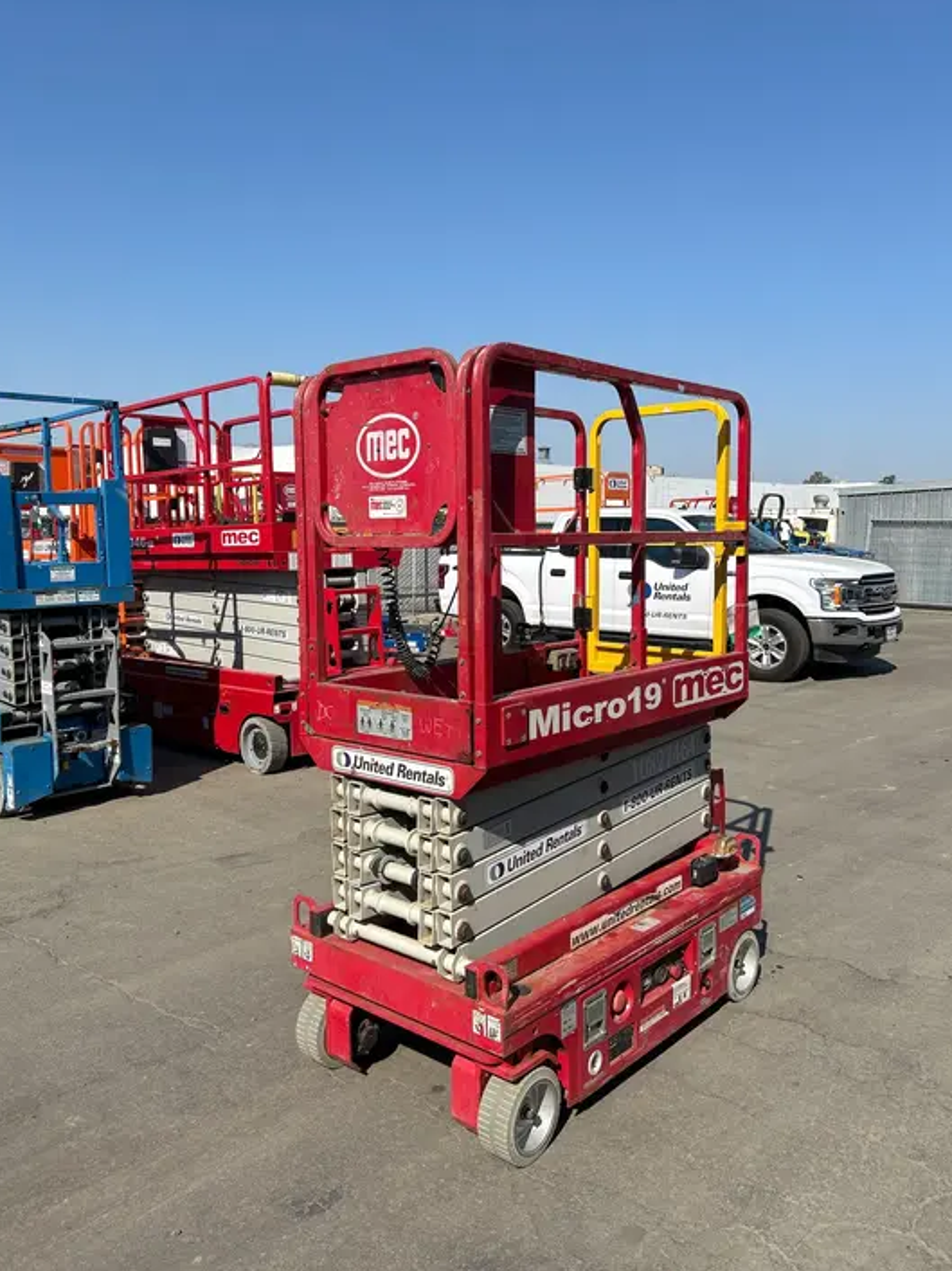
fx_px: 991
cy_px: 620
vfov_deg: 65.3
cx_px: 480
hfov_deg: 51.3
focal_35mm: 27
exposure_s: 1/5076
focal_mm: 5.7
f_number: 1.5
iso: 50
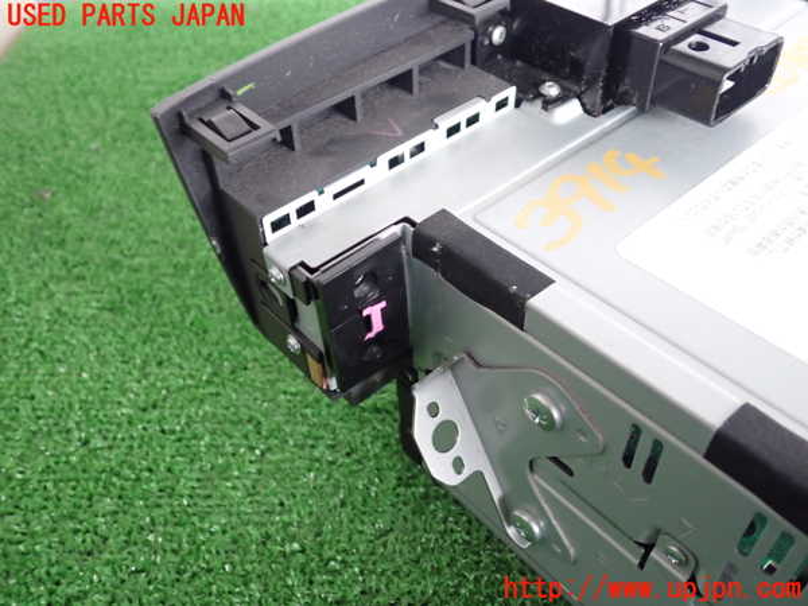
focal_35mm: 32
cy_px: 303
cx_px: 404
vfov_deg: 44.2
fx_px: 747
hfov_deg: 56.8
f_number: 2.4
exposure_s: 1/30
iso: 500
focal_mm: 5.79
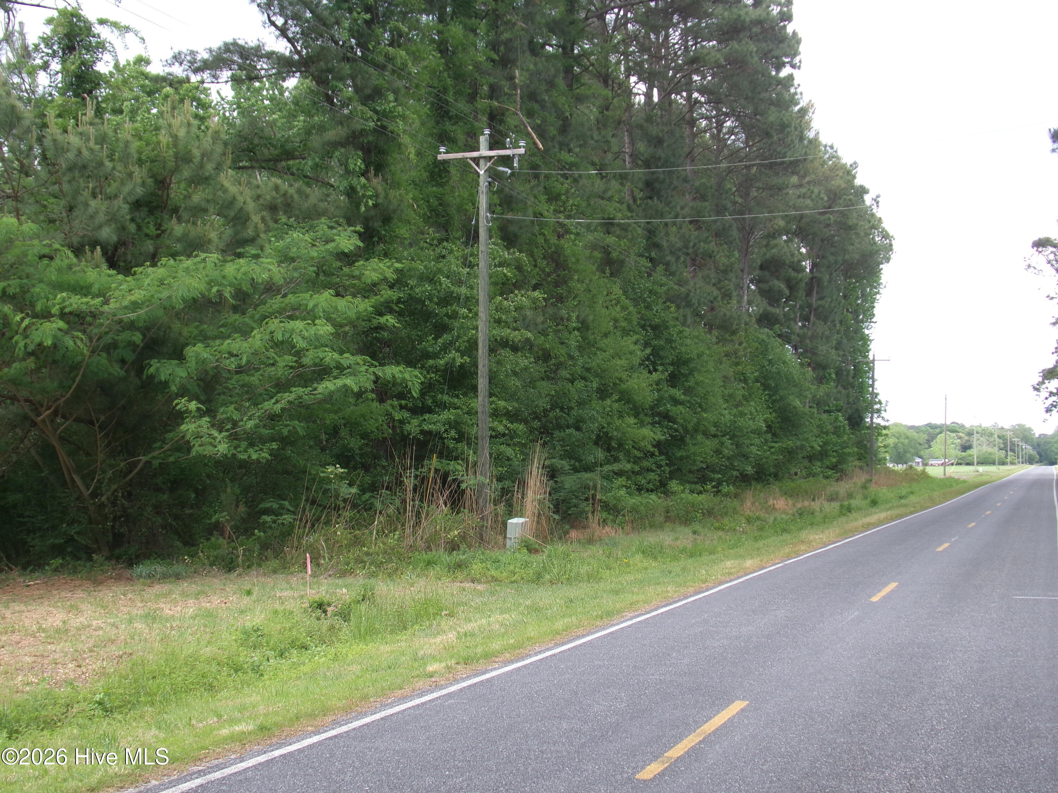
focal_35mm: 48
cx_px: 529
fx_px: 1467
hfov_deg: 39.7
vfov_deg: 30.3
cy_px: 396
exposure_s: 1/100
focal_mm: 8.5
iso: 100
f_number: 4.2
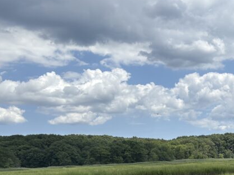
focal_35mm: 64
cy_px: 190
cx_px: 260
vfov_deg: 21.8
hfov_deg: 27.6
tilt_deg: -3.8
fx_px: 433
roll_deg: +2.7
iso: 50
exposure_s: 1/4329
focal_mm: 5.96
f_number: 1.6
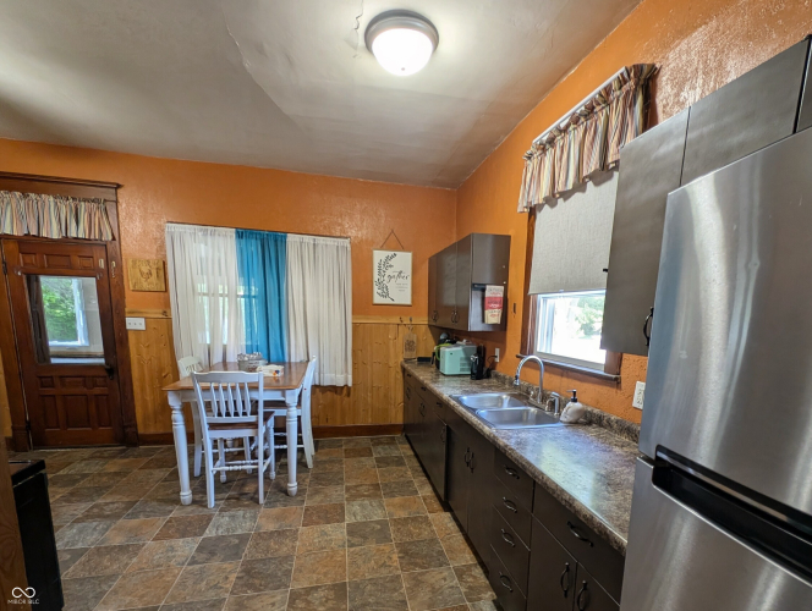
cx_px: 406
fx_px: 282
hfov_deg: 110.5
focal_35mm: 12
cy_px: 306
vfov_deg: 94.6
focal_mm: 2.23
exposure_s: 1/30
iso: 104
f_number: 1.95
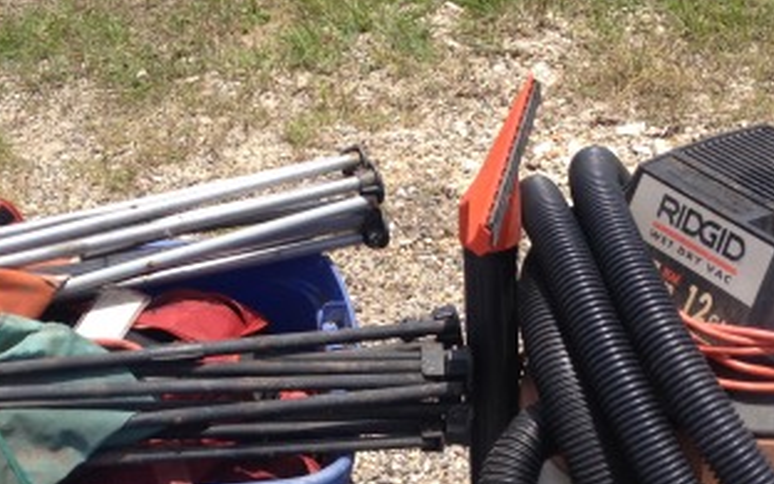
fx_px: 1603
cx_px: 320
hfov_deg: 27.1
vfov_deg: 16.8
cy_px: 479
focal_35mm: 76
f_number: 2.4
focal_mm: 4.28
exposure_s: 1/1200
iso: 50
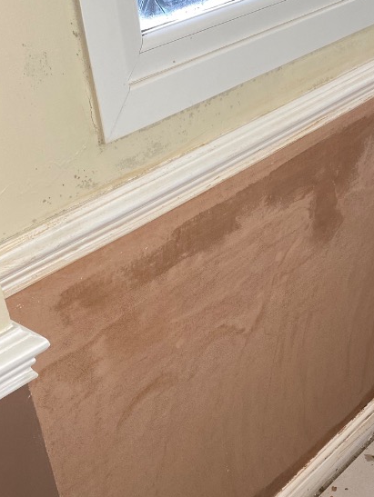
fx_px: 820
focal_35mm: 57
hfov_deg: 25.3
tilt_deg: -35.9
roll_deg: +2.5
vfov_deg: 33.6
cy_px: 317
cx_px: 295
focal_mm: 4.25
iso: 32
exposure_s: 1/100
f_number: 1.8
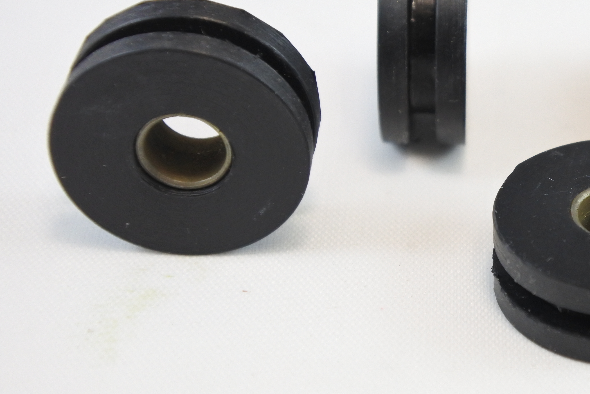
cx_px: 477
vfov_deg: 12.8
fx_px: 1754
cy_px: 151
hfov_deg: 18.9
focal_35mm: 107
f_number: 5
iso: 560
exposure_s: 1/125
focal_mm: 23.6
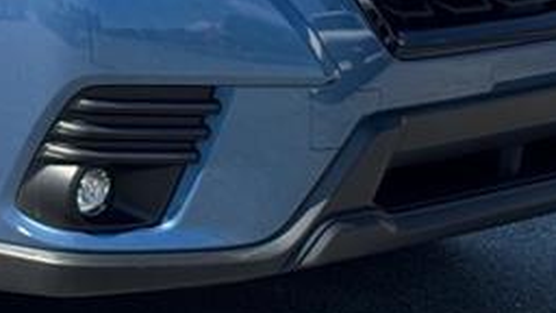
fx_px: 3081
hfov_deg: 10.1
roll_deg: +2.4
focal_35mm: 209
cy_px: -111
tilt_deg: -5.9
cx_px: -180
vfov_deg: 5.8
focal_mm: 6.76
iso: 64
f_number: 1.78
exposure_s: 1/2611
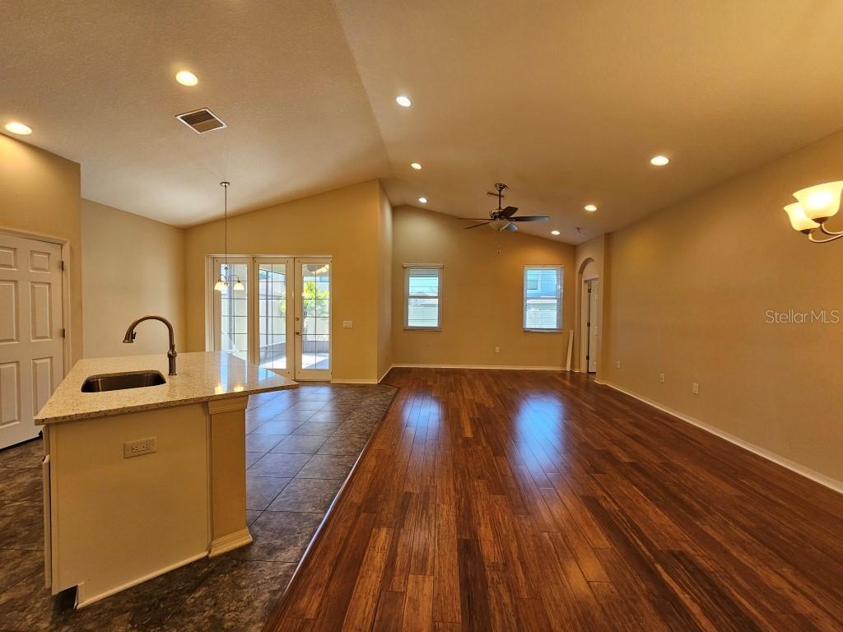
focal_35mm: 13
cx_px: 422
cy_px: 316
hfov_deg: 106.2
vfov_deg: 89.9
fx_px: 317
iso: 125
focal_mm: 2.2
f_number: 2.2
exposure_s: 1/60
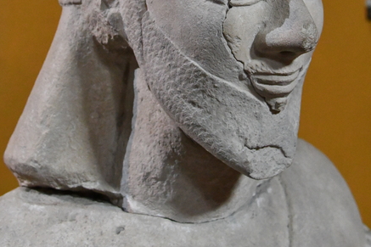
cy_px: 2
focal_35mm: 77
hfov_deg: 26.3
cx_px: 186
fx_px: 793
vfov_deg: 17.3
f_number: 5.6
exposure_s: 1/200
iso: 8000
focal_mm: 34
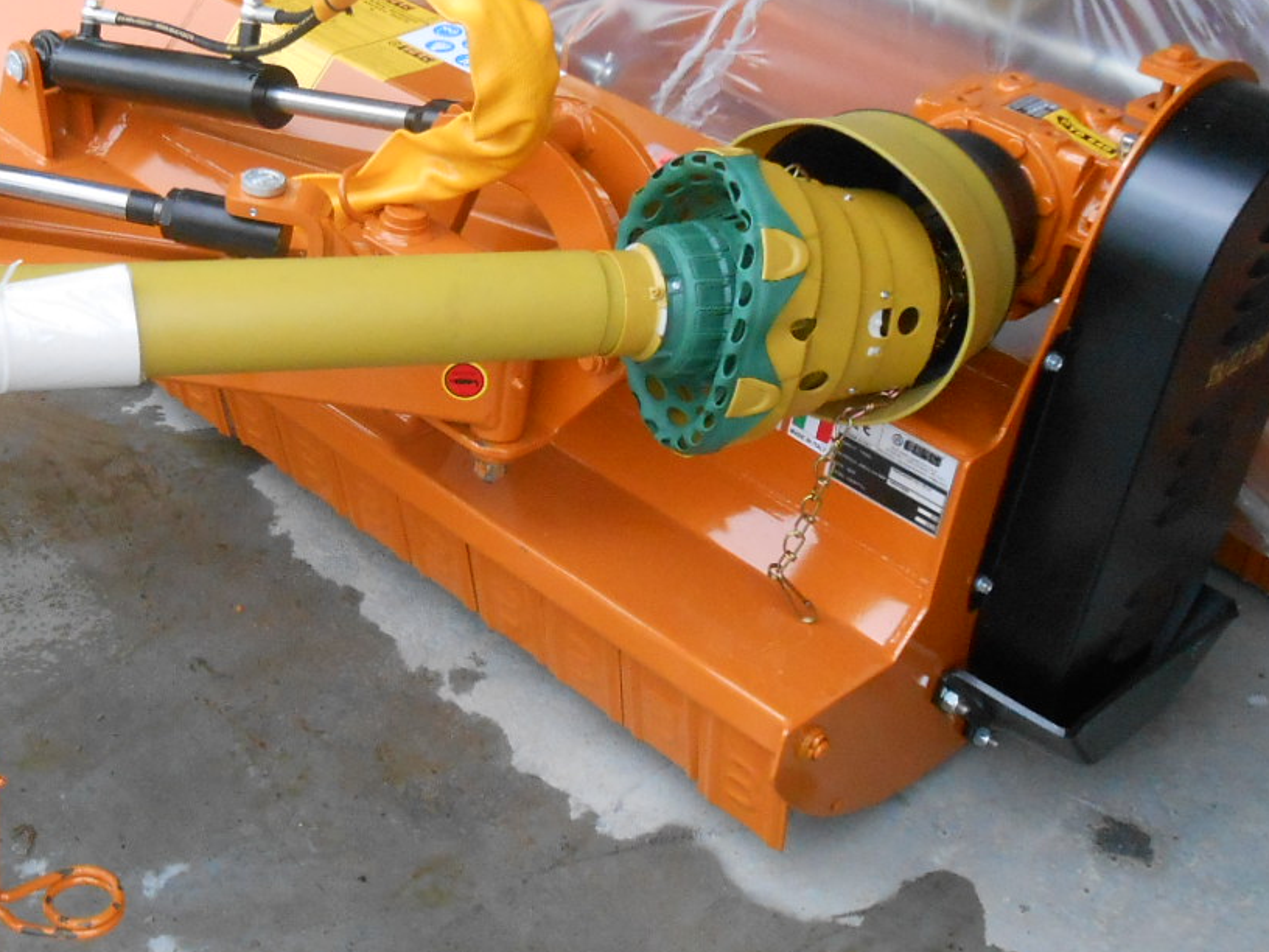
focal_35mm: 51
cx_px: 258
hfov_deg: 36.3
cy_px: 390
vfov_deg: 28.5
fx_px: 1870
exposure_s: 1/160
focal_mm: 4.6
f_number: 3.5
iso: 400
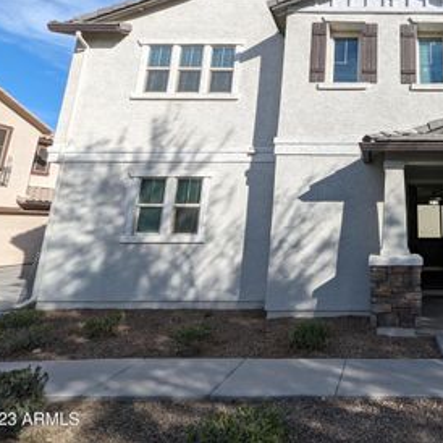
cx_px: 382
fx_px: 304
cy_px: 142
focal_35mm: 21
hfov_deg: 62.9
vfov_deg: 69.8
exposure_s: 1/1309
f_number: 2.2
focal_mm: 1.95
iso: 45
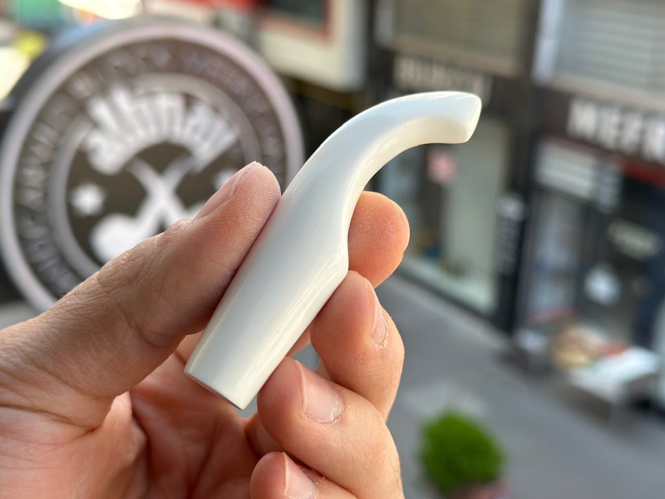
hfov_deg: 39.7
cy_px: 250
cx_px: 332
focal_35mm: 48
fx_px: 922
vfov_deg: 30.3
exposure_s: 1/404
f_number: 1.78
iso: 64
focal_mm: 6.86
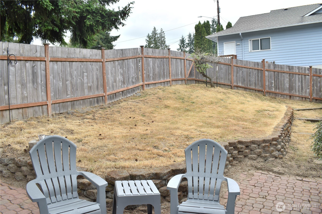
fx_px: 242
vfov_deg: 47.9
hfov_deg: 67.4
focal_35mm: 27
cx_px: 161
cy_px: 107
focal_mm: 18
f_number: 8
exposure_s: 1/250
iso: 200
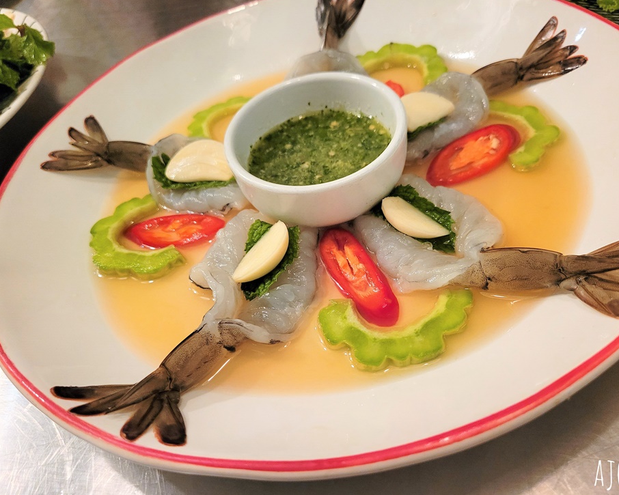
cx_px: 331
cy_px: 241
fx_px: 513
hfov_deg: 62.1
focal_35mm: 28
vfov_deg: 51.5
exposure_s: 1/50
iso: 640
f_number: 1.8
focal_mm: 5.4
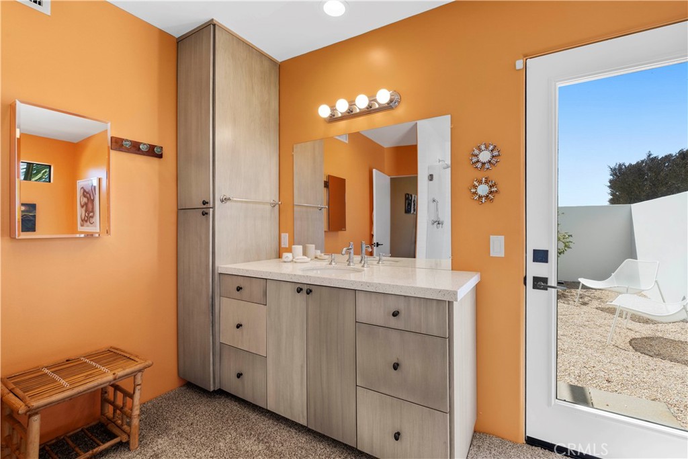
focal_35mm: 16
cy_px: 230
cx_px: 344
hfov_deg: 96.7
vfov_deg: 73.8
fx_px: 306
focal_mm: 16
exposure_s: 1/25
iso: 400
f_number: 11
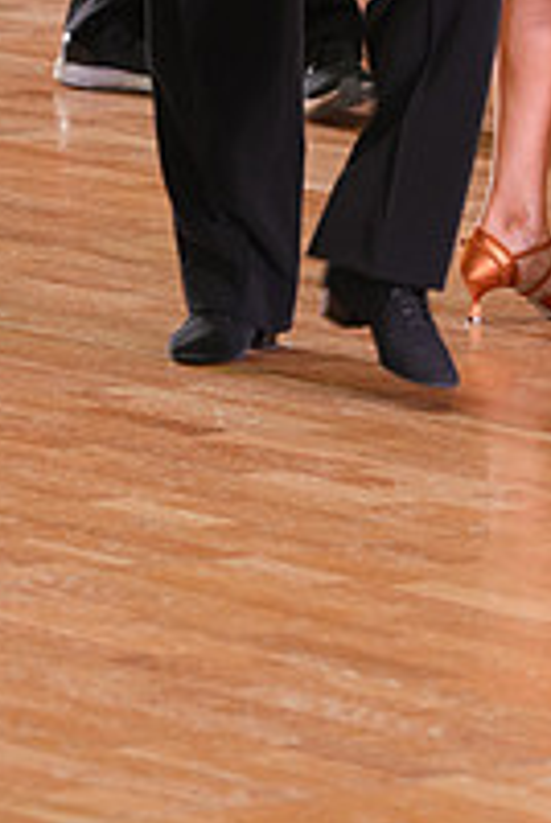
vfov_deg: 5.5
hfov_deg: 3.7
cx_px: 467
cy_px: -235
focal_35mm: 371
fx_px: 8488
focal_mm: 128
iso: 640
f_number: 4
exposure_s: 1/60
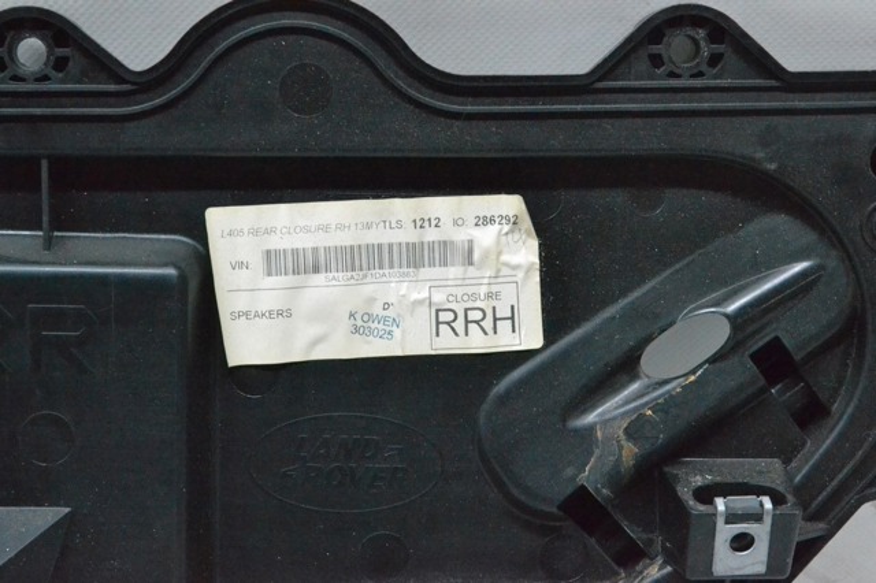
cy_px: 292
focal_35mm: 82
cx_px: 438
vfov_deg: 16.5
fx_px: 2006
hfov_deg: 24.6
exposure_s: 1/160
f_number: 9
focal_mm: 55
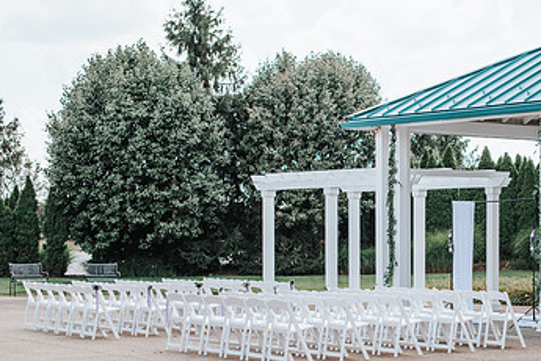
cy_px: 235
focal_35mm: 84
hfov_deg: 23.7
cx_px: 453
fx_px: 1262
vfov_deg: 16.2
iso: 200
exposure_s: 1/2000
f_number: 3.2
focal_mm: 50
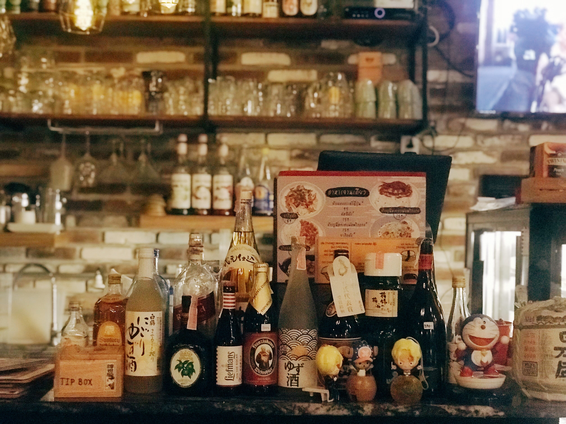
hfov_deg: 33.8
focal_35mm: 57
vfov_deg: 25.7
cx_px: 283
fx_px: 932
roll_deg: -0.6
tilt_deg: +1.0
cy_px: 212
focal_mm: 6.6
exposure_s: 1/50
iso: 1250
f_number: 2.8
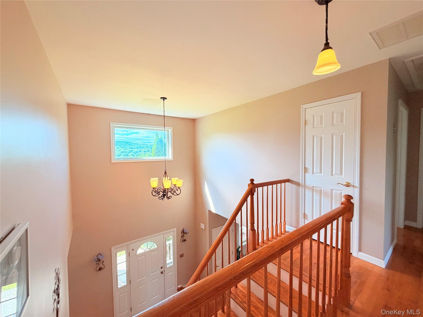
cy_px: 158
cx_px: 212
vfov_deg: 85.7
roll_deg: +1.0
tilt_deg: -2.5
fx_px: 171
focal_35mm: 14
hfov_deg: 102.1
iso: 125
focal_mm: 2.22
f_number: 2.2
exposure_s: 1/120
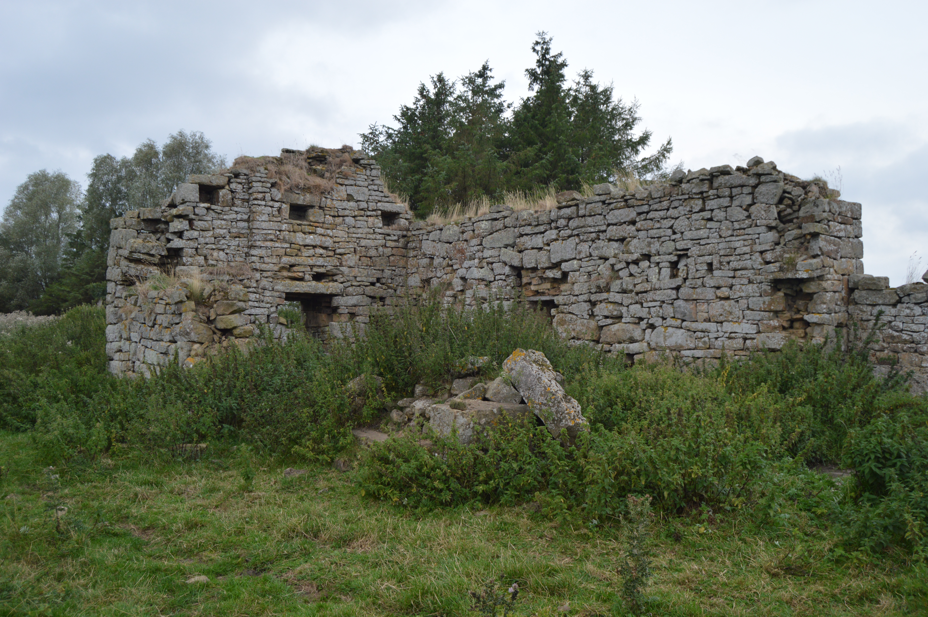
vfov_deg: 45.6
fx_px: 734
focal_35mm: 28
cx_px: 464
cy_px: 308
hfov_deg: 64.6
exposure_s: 1/125
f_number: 5.6
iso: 360
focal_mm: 19
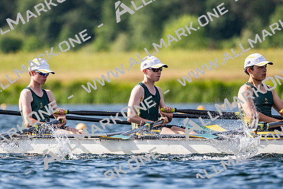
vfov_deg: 2.3
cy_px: 94
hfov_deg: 3.4
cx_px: 142
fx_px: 4714
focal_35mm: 600
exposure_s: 1/2500
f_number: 4.5
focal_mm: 400
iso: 250
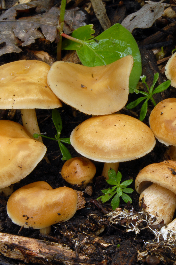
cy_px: 130
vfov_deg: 14.0
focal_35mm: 147
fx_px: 1078
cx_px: 145
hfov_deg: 9.3
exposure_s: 1/1.5
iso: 100
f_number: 22
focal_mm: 62
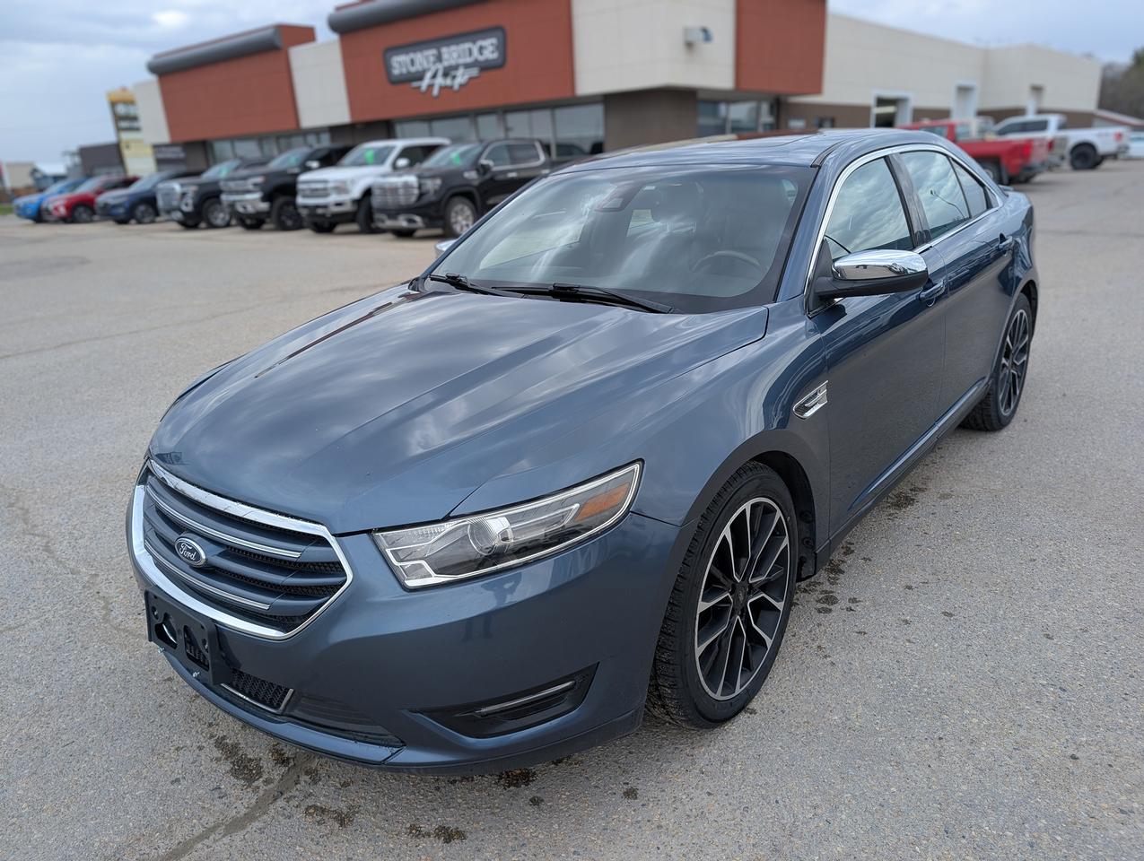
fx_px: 794
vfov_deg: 56.9
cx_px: 572
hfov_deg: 71.5
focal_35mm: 24
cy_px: 430
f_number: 1.68
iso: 19
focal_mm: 6.9
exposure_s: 1/446
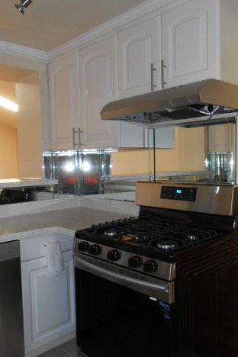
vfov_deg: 58.7
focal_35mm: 32
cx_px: 130
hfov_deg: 41.1
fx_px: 317
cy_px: 178
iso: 200
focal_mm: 5.3
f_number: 3.8
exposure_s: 1/25
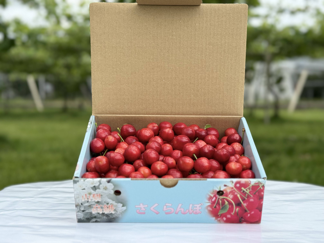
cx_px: 162
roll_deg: -0.9
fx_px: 449
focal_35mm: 48
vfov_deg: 30.3
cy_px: 122
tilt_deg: -1.8
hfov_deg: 39.7
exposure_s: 1/995
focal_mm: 6.76
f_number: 1.78
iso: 64
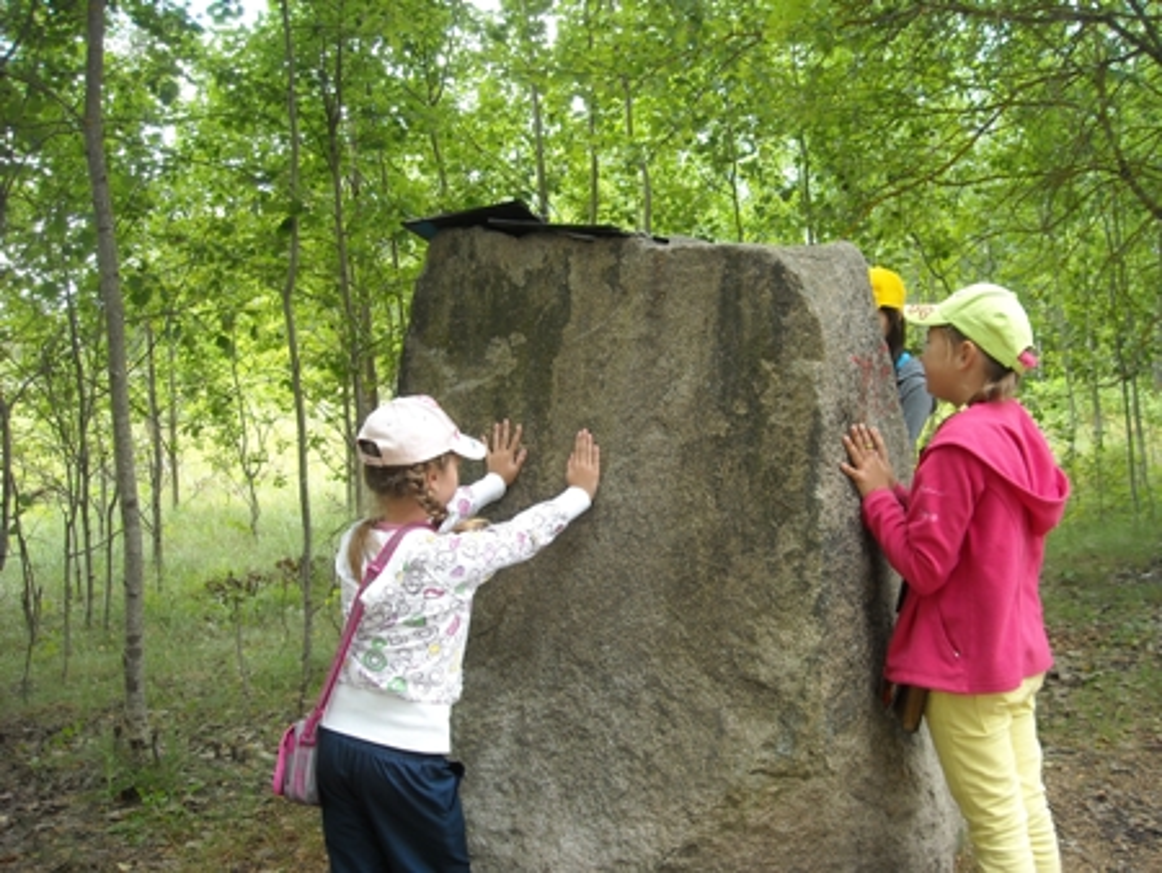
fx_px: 1176
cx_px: 581
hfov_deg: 52.6
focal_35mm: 35
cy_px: 436
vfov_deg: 40.7
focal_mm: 5.7
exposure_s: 1/71
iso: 64
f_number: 2.8
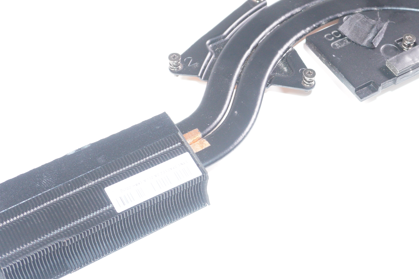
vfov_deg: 21.4
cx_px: 284
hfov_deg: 31.6
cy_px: 92
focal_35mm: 63
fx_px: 733
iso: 640
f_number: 5.6
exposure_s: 1/100
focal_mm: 24
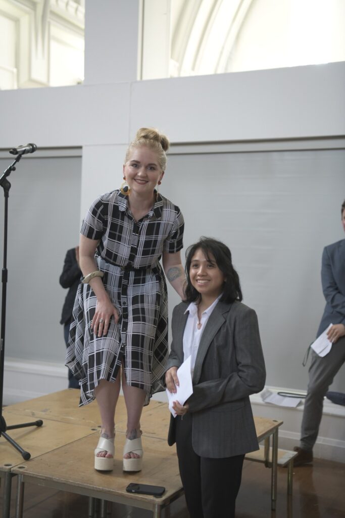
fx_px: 718
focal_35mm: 50
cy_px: 259
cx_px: 172
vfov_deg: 39.6
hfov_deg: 27.0
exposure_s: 1/80
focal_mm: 50
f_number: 2.8
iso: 1250
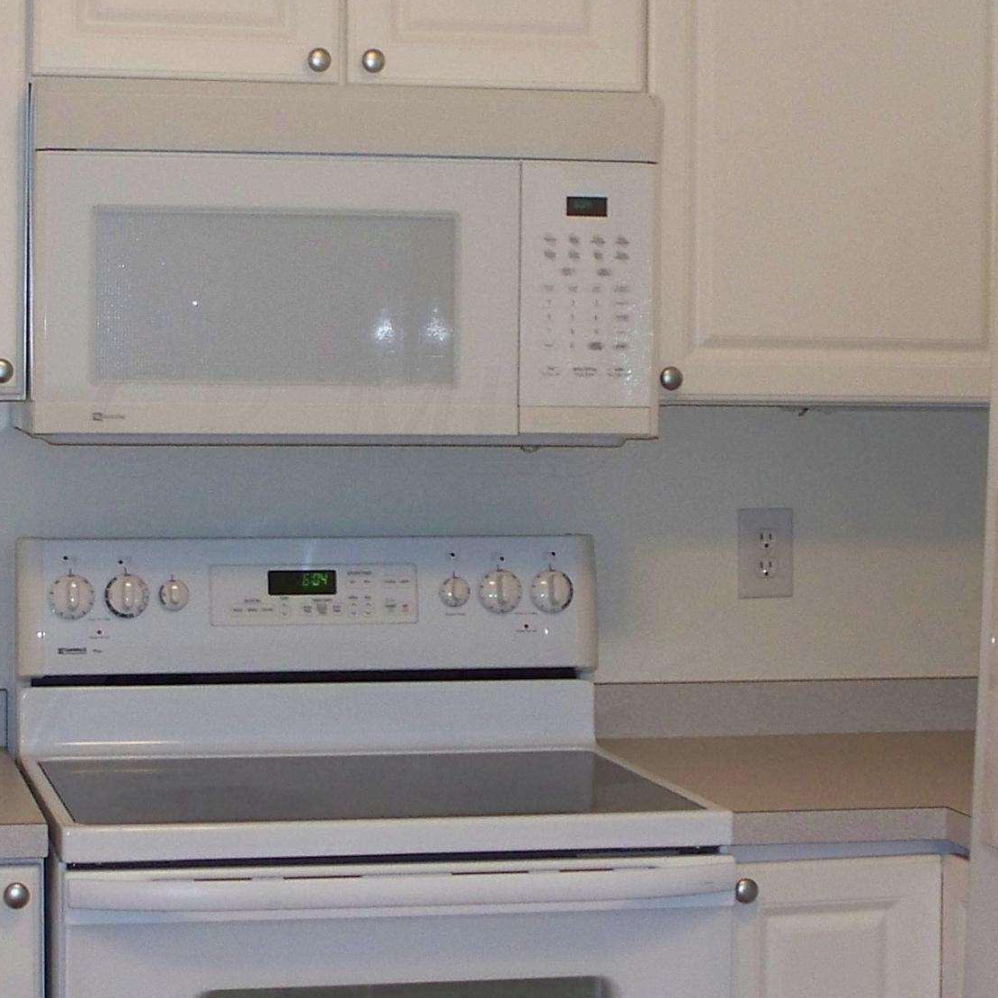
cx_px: 350
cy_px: 418
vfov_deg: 20.2
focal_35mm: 86
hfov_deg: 20.1
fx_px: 2805
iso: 200
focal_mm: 7.54
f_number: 2.8
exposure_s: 1/40
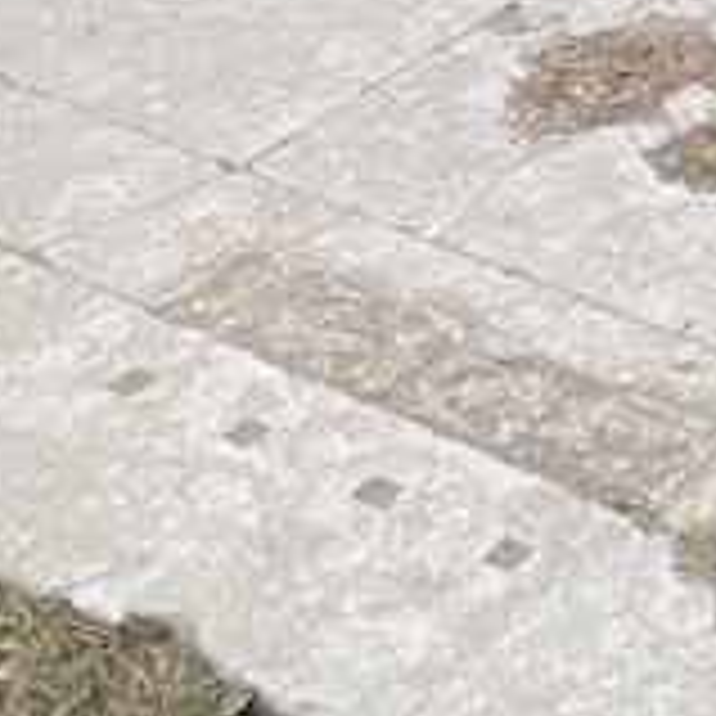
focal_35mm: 74
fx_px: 1732
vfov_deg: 22.5
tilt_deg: -30.0
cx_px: 1189
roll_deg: -0.1
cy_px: 0
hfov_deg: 19.2
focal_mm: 1.57
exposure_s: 1/518
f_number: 1.8
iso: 32
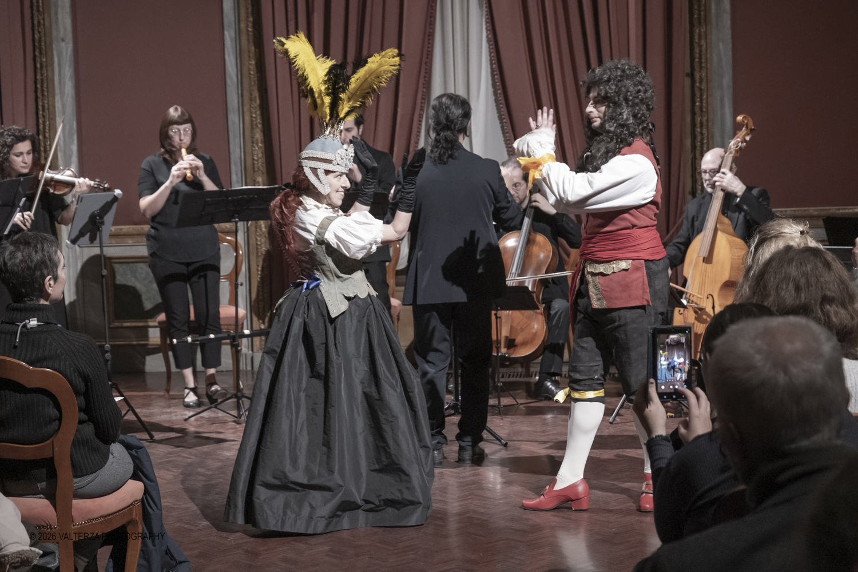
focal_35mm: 64
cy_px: 286
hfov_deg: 31.4
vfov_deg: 21.2
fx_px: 1525
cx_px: 429
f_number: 4
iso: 5000
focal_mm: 42.9
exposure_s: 1/125
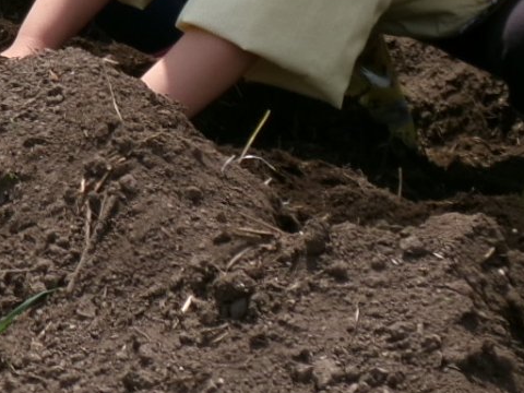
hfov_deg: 12.8
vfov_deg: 9.7
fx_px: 2240
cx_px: -181
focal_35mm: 148
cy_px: -222
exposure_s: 1/750
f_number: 4
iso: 100
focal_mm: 6.6
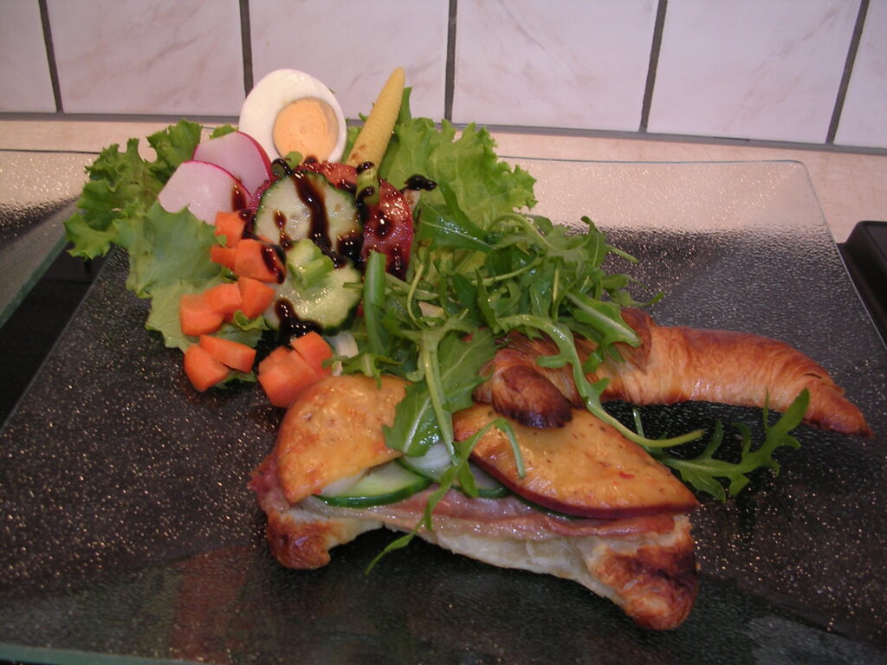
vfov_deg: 37.7
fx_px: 974
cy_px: 332
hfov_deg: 49.0
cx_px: 444
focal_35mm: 38
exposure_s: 1/30
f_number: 2.8
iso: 100
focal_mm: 5.8
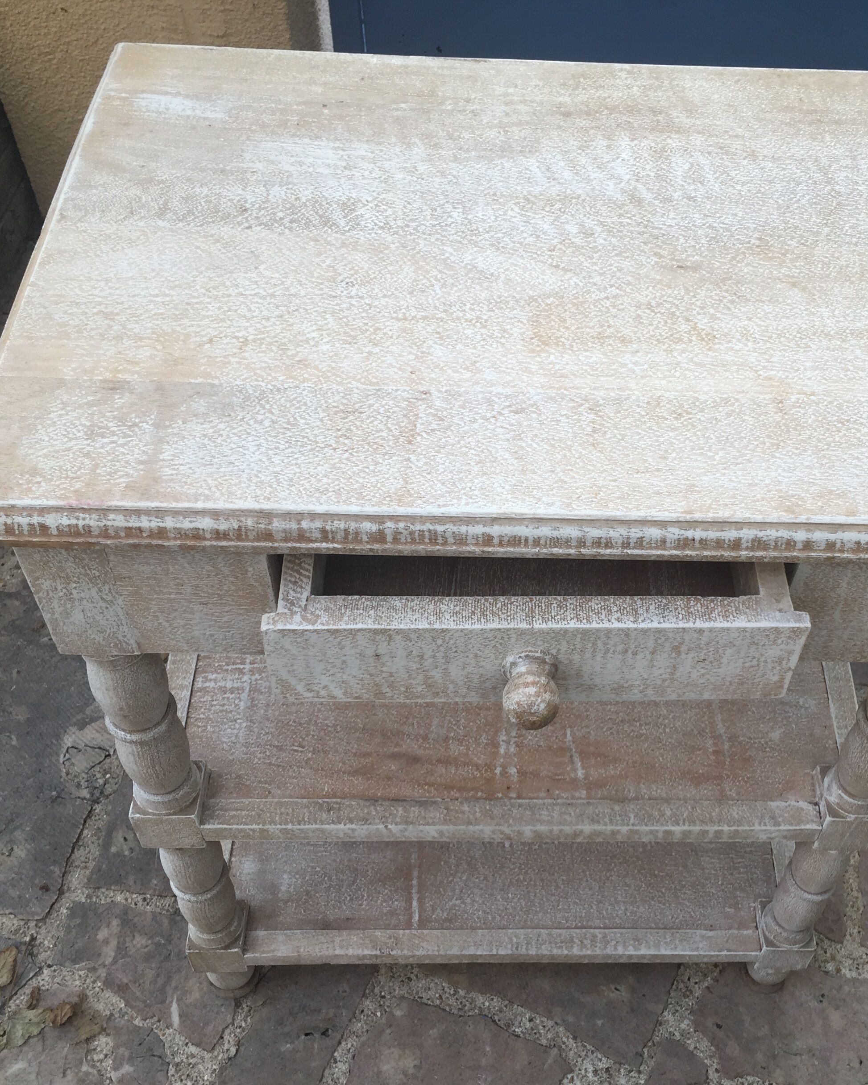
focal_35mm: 38
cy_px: 546
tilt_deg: -53.3
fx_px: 1220
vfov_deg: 47.9
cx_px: 549
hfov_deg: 38.9
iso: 32
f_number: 2.2
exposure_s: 1/206
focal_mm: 4.15
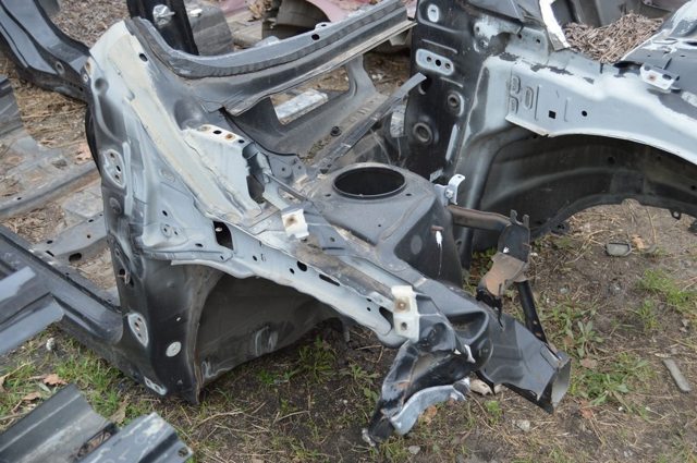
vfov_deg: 31.8
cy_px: 232
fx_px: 812
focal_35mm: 42
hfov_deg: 46.5
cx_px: 348
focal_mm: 28
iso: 160
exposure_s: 1/125
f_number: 5.6
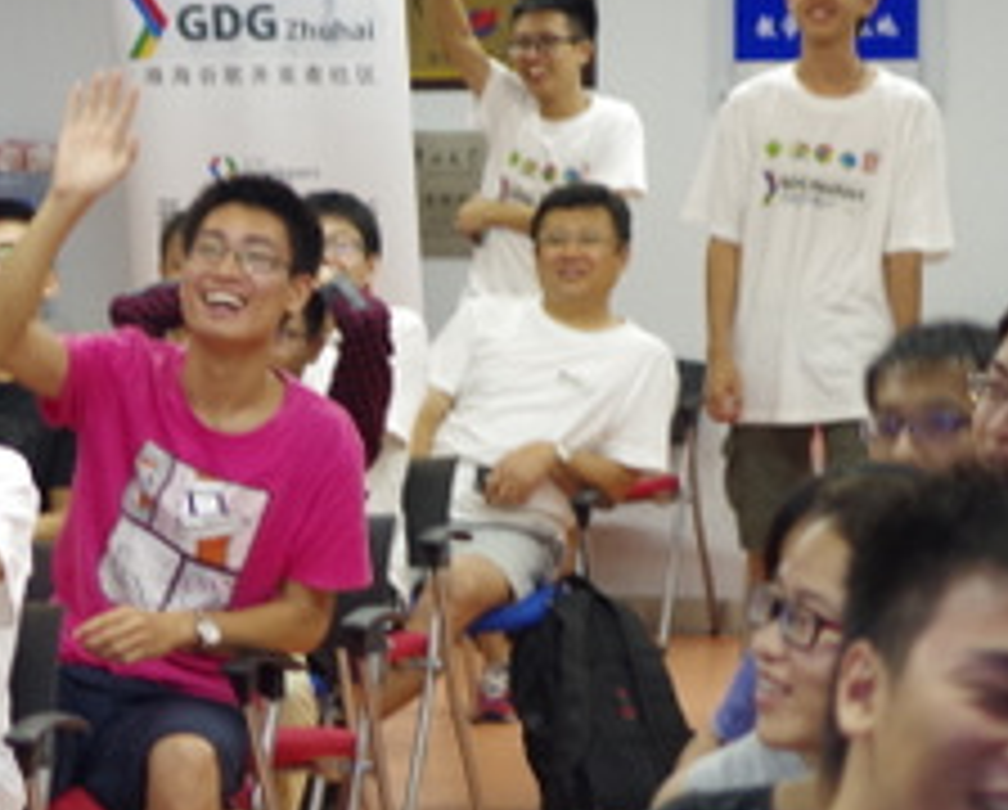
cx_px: -706
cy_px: 482
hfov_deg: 10.5
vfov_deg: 8.9
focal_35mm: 174
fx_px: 5200
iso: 800
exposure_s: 1/60
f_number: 2.4
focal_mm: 35
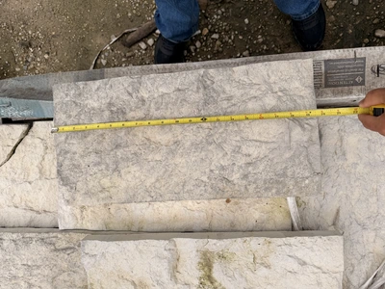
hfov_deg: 71.6
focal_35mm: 24
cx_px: 192
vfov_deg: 56.8
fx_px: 267
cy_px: 144
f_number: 1.78
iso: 80
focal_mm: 6.76
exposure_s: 1/4673
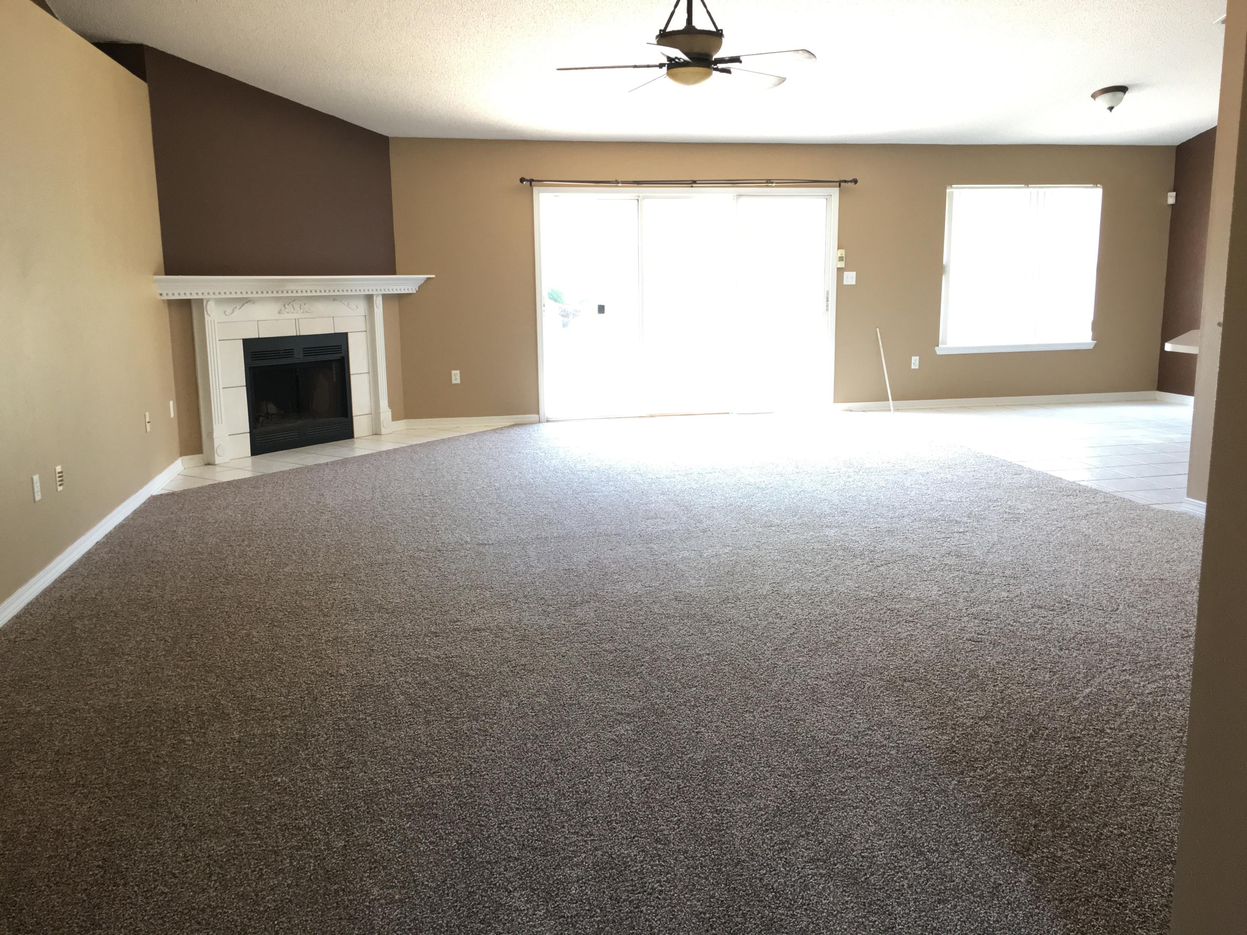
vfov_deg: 48.2
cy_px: 468
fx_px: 1045
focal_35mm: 29
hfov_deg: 61.7
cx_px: 624
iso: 80
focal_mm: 4.15
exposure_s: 1/30
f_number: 2.2
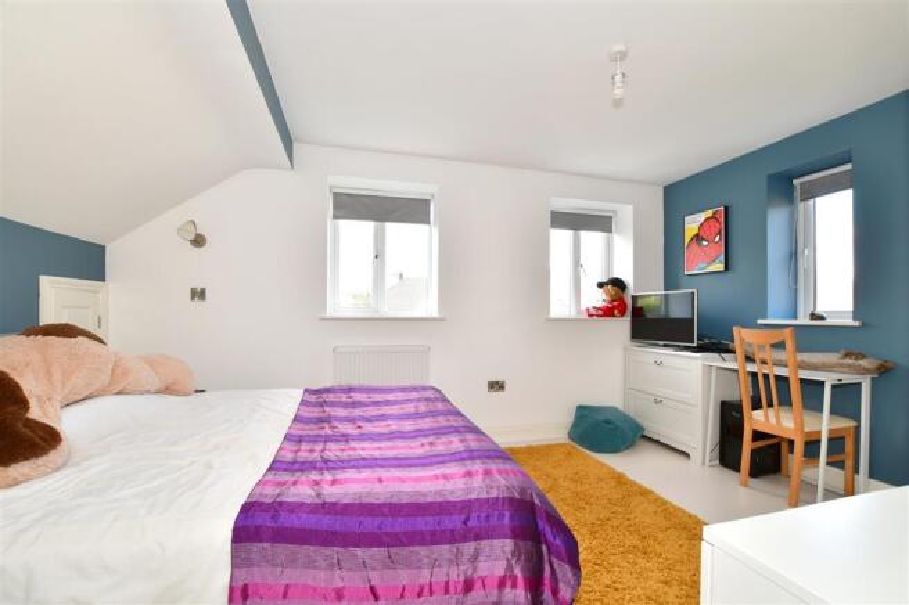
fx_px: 379
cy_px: 302
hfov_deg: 100.4
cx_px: 454
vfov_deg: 77.3
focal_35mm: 15
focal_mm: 10
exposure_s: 1/15
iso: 200
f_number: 8
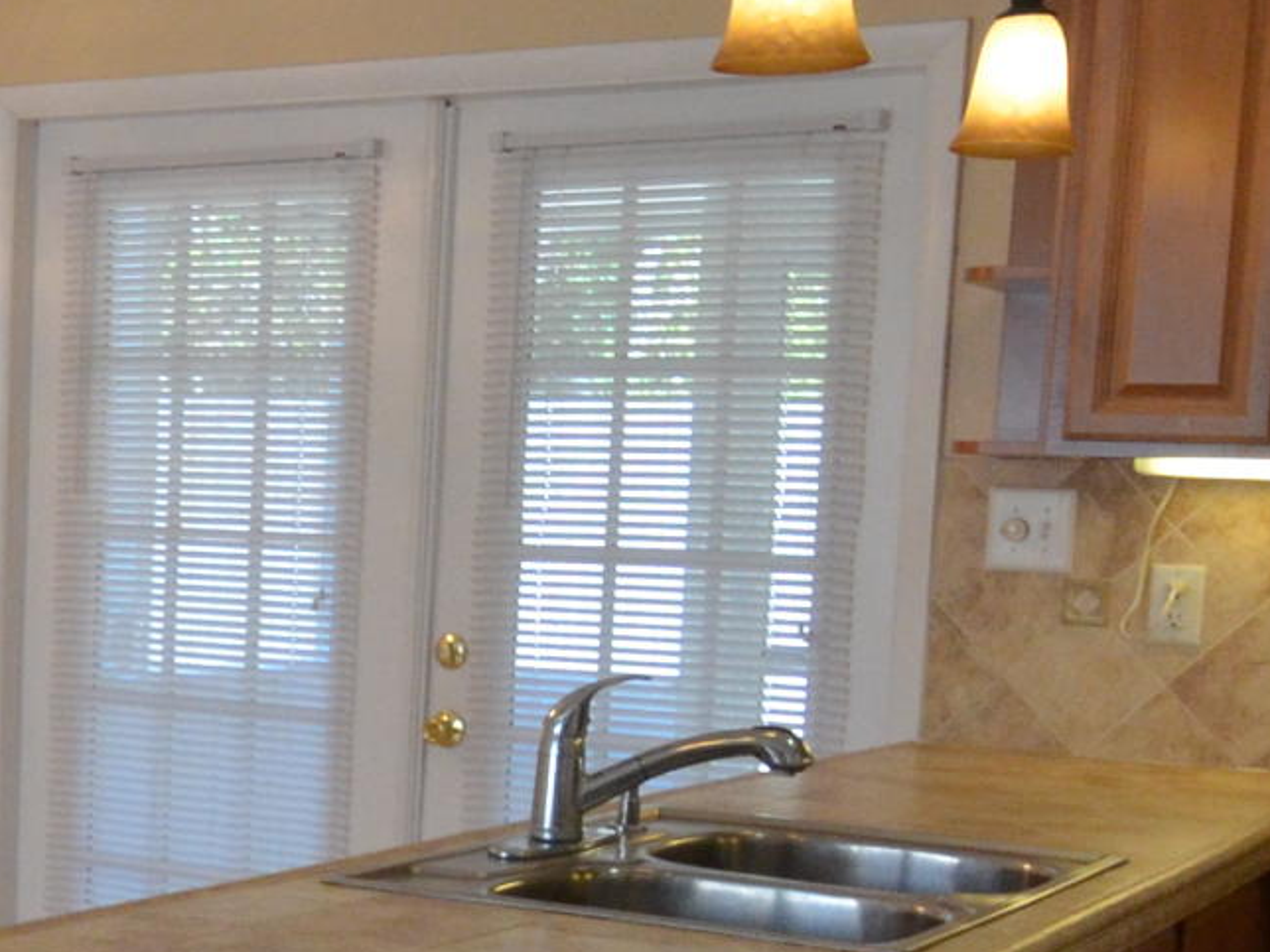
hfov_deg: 27.7
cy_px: 728
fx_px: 2458
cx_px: 85
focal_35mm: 67
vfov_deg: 21.7
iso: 1600
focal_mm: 10
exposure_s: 1/200
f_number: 7.1
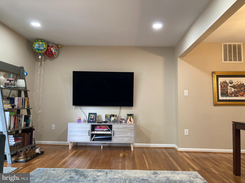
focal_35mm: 28
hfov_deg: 63.4
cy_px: 92
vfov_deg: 49.7
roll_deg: -2.4
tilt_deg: +5.7
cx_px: 122
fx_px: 198
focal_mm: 3.99
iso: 160
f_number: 1.8
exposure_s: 1/60
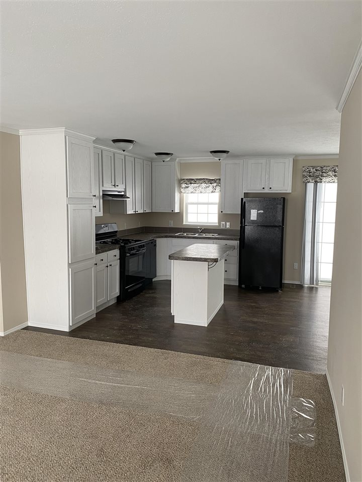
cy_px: 241
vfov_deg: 67.3
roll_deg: -0.9
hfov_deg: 53.1
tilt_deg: -7.5
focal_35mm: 26
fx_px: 363
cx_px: 181
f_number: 1.8
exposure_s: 1/60
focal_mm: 4.25
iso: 125
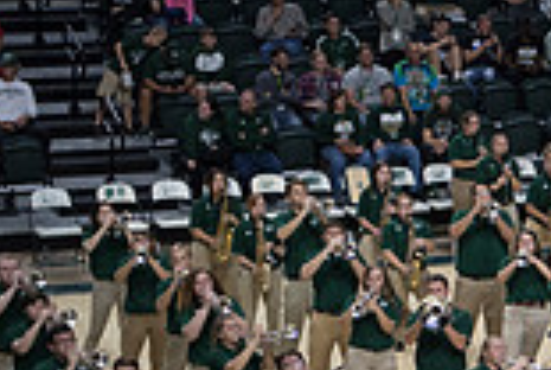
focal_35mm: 194
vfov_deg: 7.1
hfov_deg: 10.0
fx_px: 2975
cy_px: 272
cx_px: 1020
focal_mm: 52
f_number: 2.8
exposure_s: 1/1000
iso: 2000
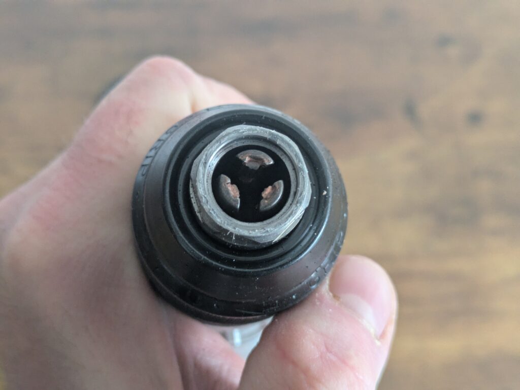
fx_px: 766
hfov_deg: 37.5
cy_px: 195
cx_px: 260
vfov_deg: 28.6
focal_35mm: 51
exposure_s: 1/50
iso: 444
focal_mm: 5.43
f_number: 1.89
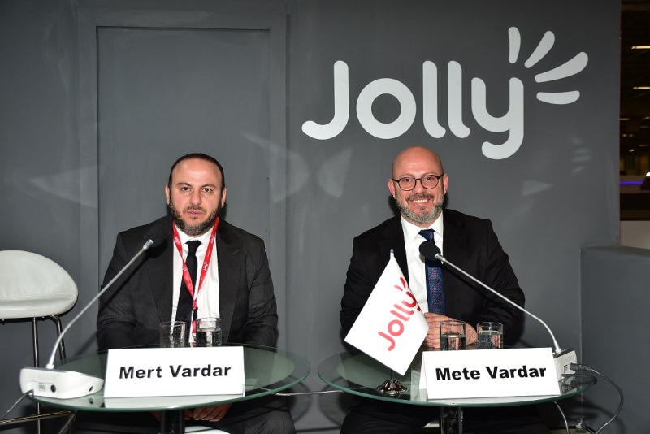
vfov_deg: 33.0
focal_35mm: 40
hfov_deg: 47.9
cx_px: 325
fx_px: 731
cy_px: 217
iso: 200
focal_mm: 27
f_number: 4
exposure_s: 1/160
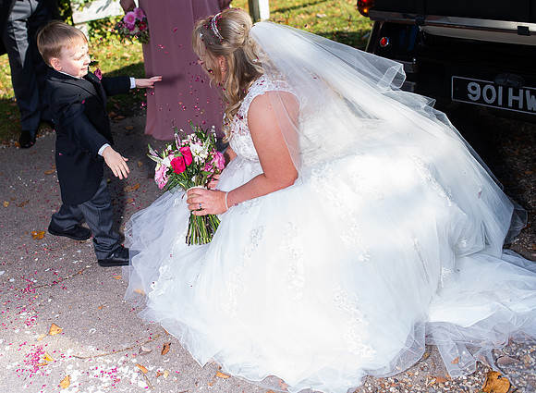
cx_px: 165
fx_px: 722
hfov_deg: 40.1
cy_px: 146
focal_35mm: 47
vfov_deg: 30.3
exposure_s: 1/1000
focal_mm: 35
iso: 200
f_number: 2.8
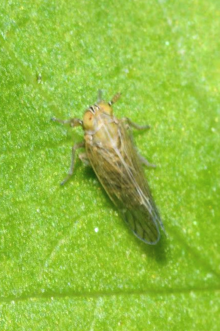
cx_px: 110
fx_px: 1445
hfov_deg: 8.7
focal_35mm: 158
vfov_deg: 13.0
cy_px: 166
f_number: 32
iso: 250
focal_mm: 105
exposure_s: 1/60
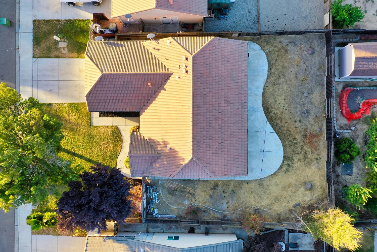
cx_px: 188
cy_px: 126
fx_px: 293
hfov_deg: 65.5
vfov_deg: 46.4
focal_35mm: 28
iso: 100
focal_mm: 10.26
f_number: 4
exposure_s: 1/80
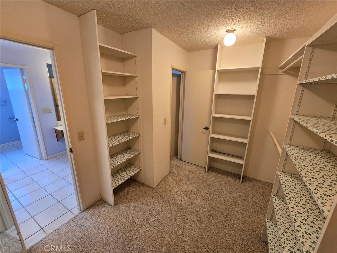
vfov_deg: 89.9
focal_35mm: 13
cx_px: 168
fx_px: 127
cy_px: 126
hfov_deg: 106.2
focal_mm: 2.2
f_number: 2.2
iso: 160
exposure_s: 1/60.2
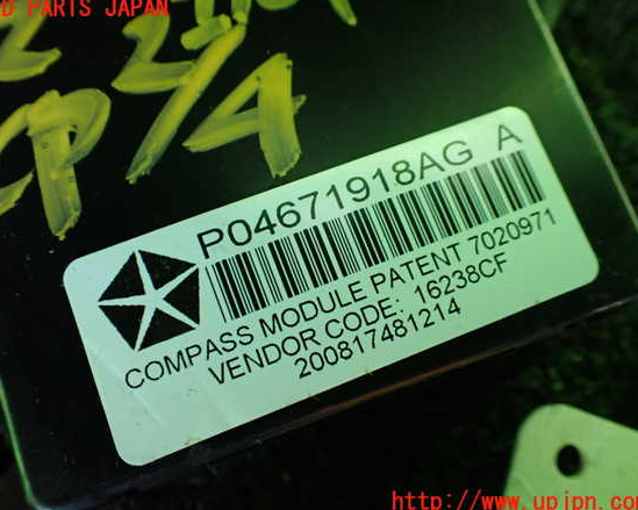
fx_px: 604
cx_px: 306
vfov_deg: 45.8
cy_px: 256
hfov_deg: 55.7
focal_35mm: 32
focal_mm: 5.4
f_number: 2.3
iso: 640
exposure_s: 1/125
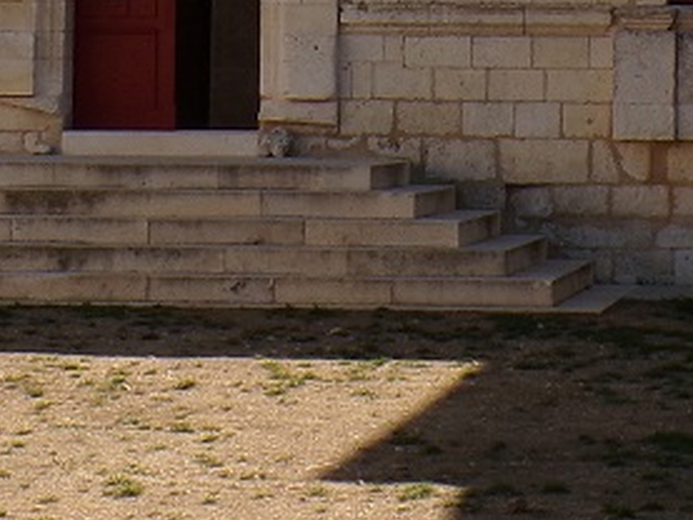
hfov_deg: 9.7
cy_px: -350
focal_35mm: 204
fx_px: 4086
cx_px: 603
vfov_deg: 7.1
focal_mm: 8.7
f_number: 5.3
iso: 100
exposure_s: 1/350
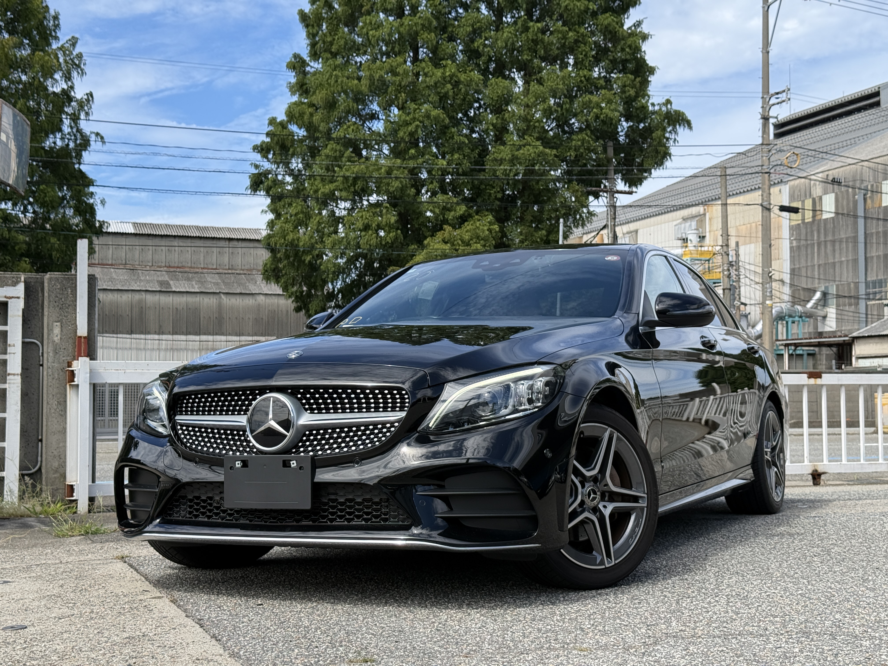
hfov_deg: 39.7
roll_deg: +0.2
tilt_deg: +3.3
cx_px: 444
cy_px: 333
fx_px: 1231
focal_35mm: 48
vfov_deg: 30.3
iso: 80
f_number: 1.78
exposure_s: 1/2865
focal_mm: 6.76
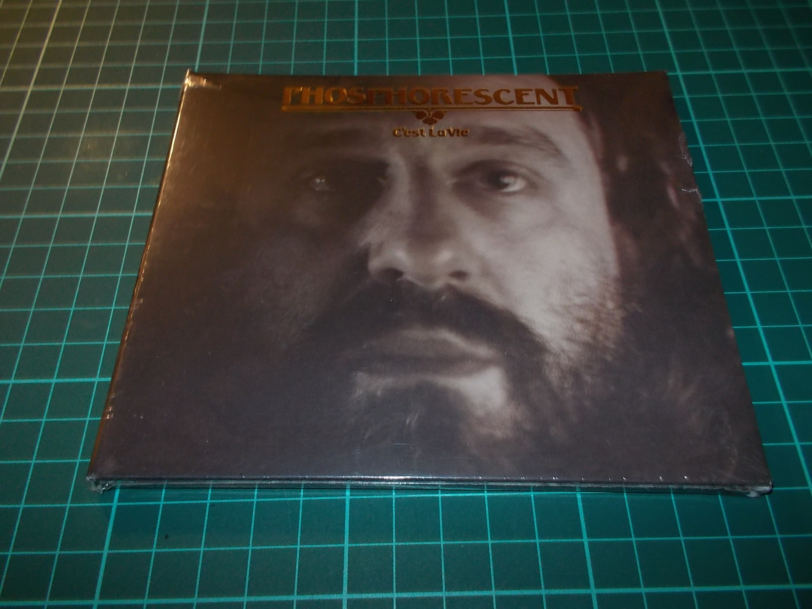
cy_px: 304
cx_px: 406
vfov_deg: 48.2
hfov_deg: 61.7
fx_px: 680
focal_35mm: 29
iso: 200
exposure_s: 1/30
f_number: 3.3
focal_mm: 4.1
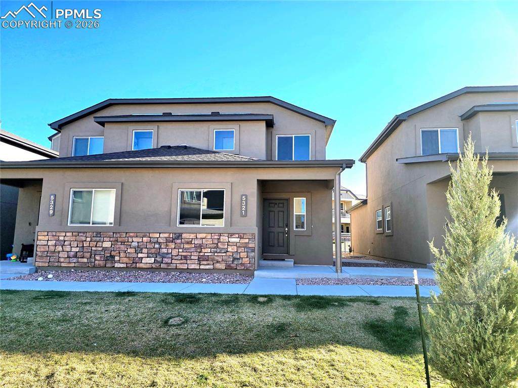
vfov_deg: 58.8
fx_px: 344
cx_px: 259
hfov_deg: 74.0
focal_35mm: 23
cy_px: 194
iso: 12
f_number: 1.7
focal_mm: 6.3
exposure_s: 1/323
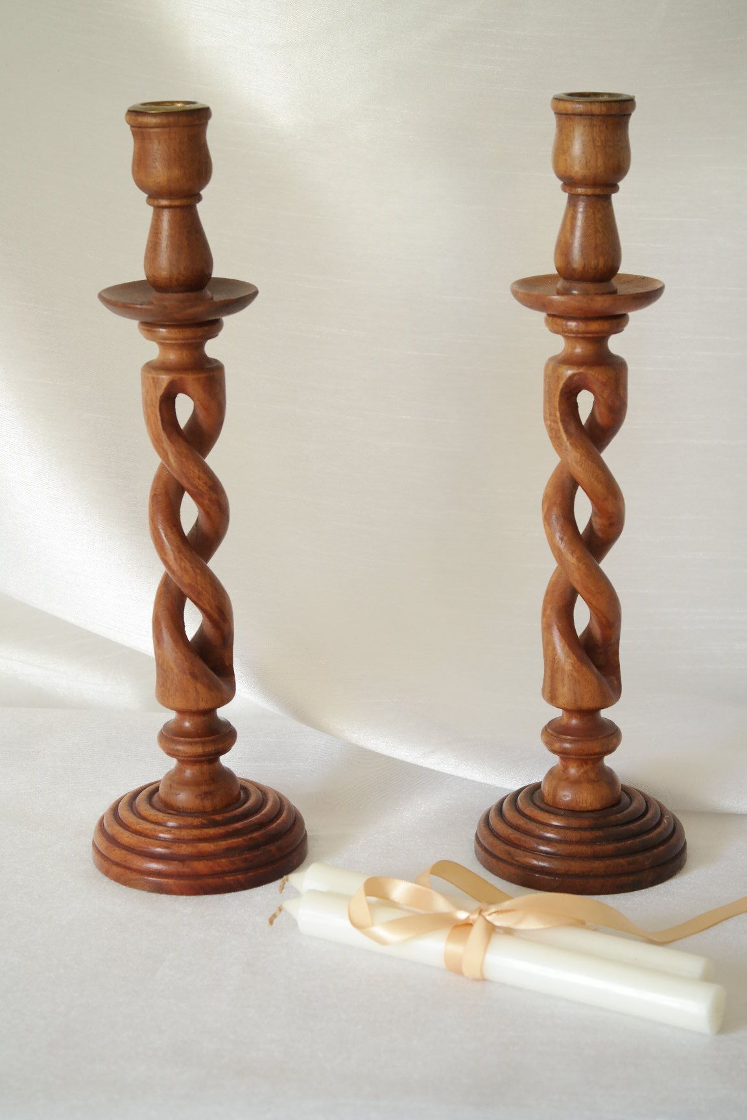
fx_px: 2396
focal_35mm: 77
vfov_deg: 26.3
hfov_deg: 17.7
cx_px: 374
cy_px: 560
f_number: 9
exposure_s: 1/30
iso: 800
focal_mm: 50
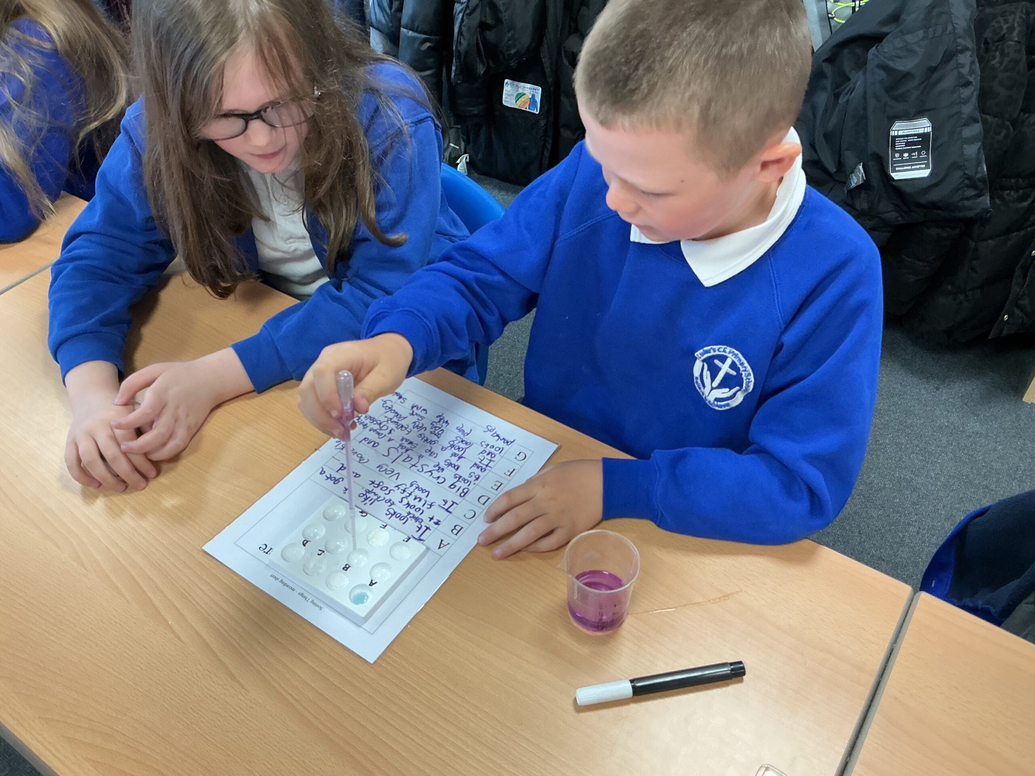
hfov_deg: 61.7
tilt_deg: -43.8
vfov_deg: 48.2
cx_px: 518
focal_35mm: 29
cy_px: 388
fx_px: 867
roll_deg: -0.3
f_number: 1.8
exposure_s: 1/60
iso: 125
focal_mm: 3
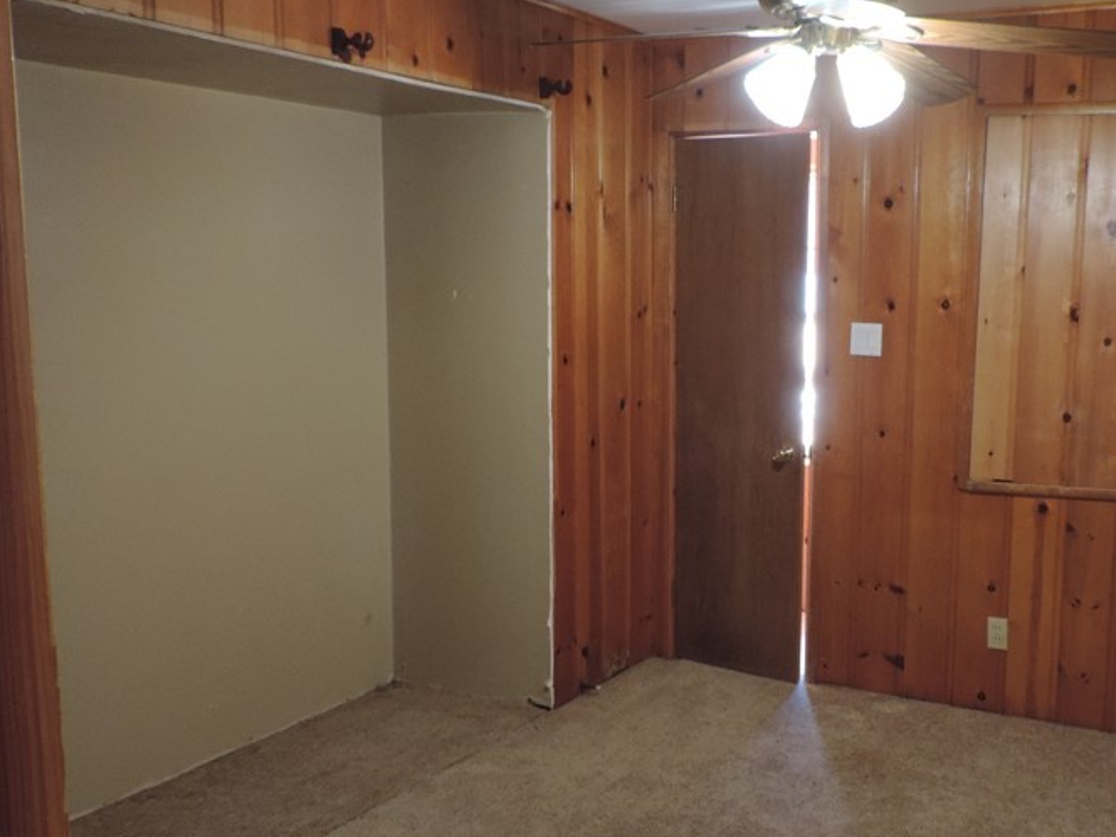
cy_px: 447
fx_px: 1193
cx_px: 721
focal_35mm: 37
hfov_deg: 49.5
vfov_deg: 38.6
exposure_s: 1/8
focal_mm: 4.3
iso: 400
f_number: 3
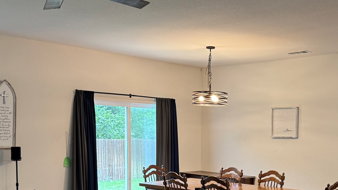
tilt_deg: -4.5
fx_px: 457
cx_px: 222
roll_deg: -1.4
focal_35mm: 51
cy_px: 167
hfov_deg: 40.1
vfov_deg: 23.0
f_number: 1.78
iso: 250
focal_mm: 6.76
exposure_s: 1/60
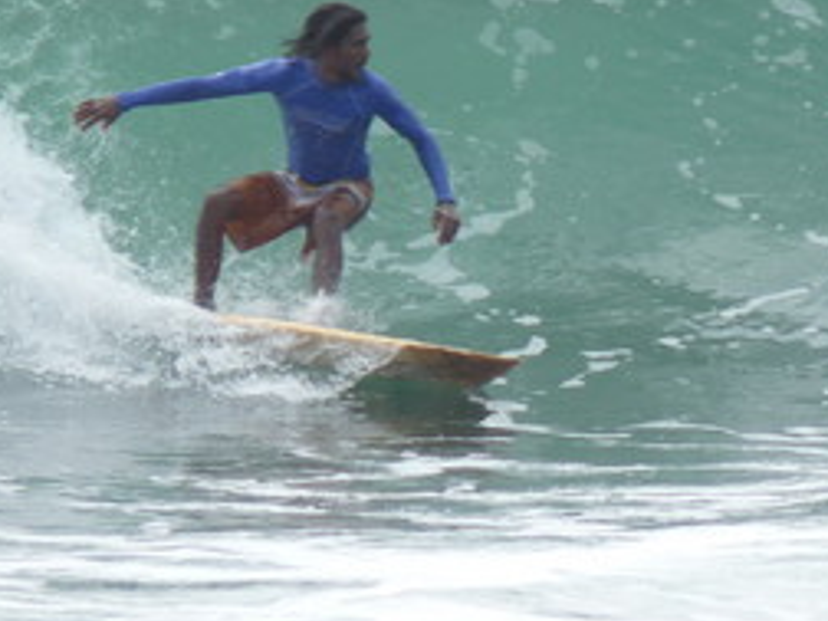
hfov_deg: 1.9
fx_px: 25283
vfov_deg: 1.4
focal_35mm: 1057
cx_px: 567
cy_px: 164
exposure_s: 1/500
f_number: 4.4
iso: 125
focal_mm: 86.4
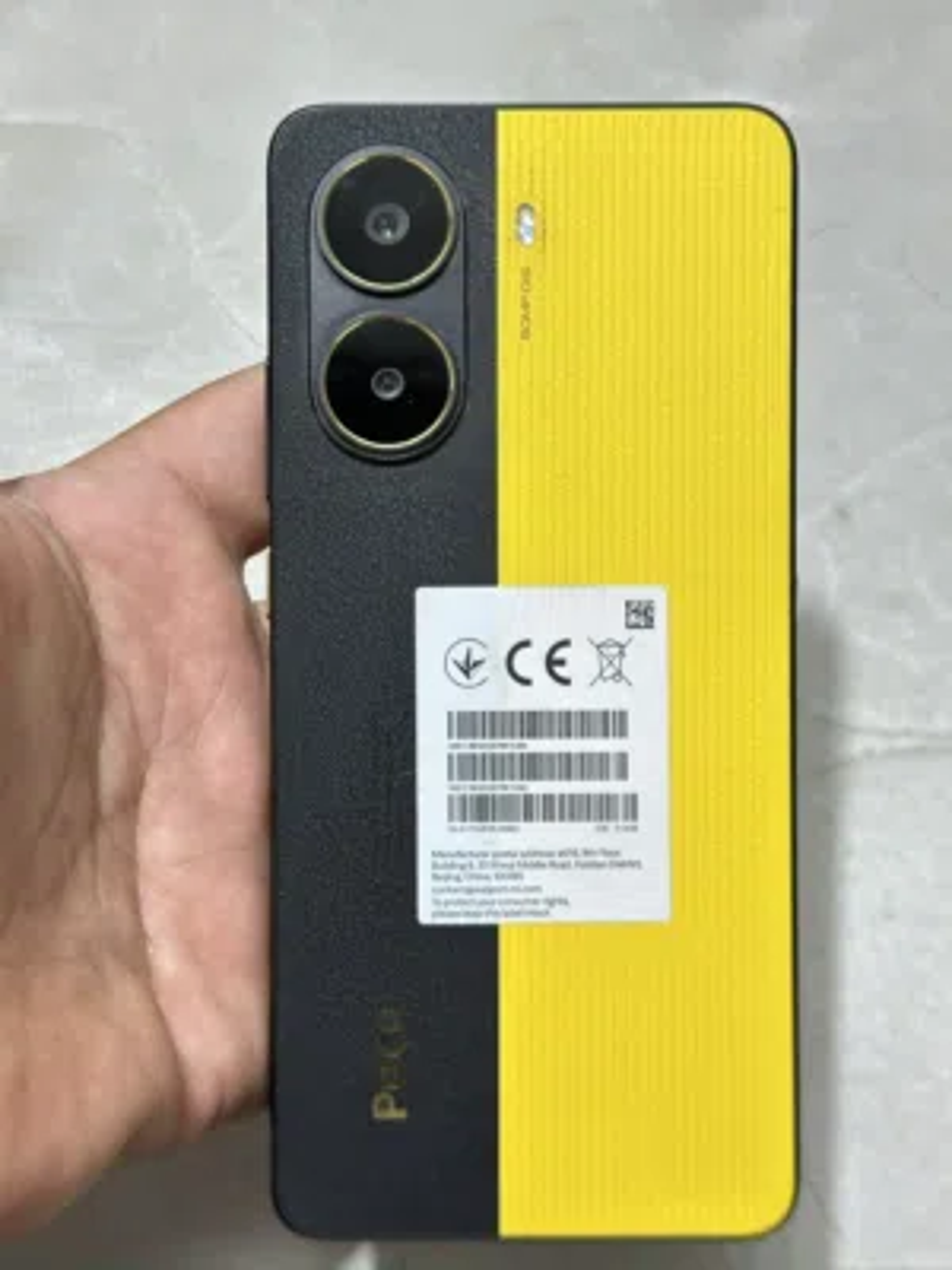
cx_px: 476
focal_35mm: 48
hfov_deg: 30.3
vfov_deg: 39.7
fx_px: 1760
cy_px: 635
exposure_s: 1/60
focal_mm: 6.86
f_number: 1.78
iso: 160
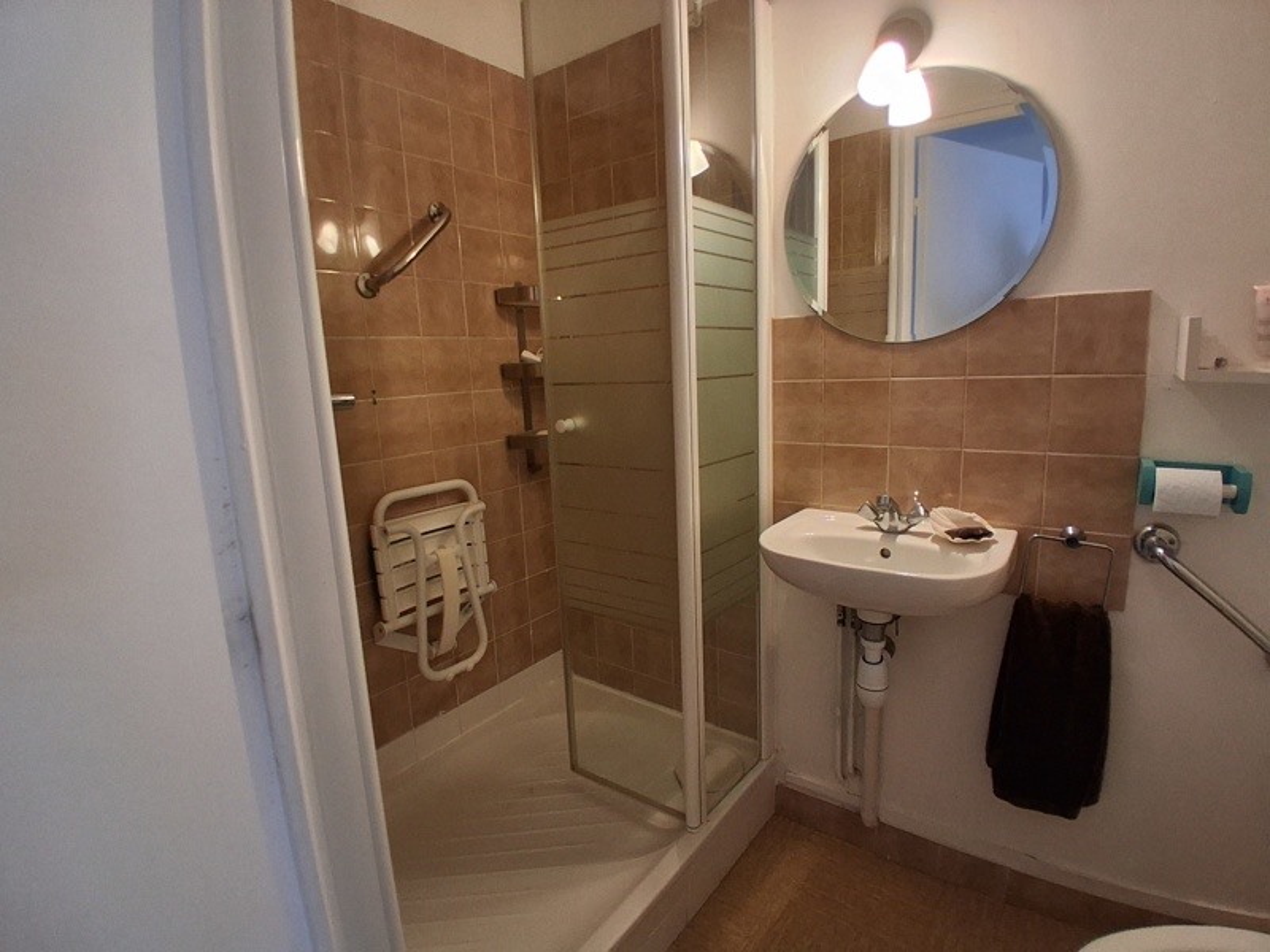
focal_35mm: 17
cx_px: 635
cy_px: 476
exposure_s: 1/40
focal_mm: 1.4
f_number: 2.2
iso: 250
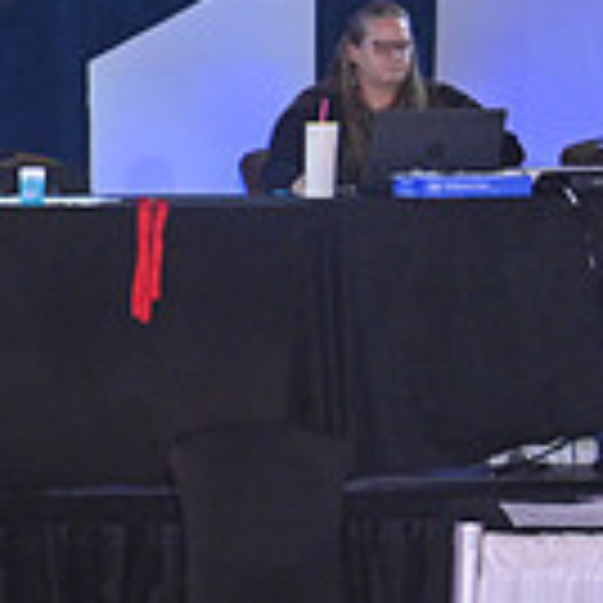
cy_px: 515
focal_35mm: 118
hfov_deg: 12.7
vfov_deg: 14.7
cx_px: -639
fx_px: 2326
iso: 2000
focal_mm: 32
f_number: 6.3
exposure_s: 1/400
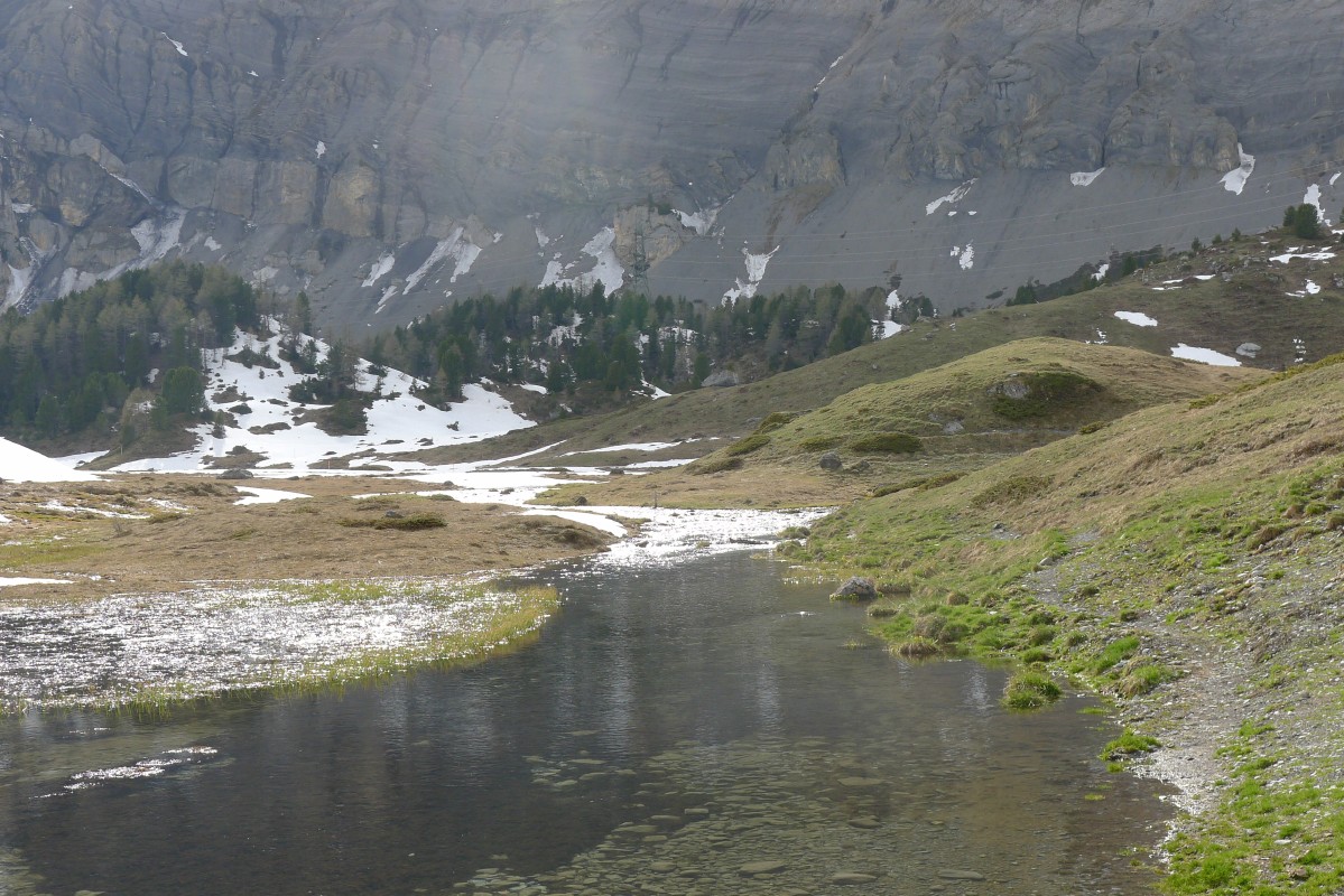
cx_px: 672
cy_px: 448
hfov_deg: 39.6
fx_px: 1867
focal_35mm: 50
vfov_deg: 27.0
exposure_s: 1/500
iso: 80
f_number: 4
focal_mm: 10.7
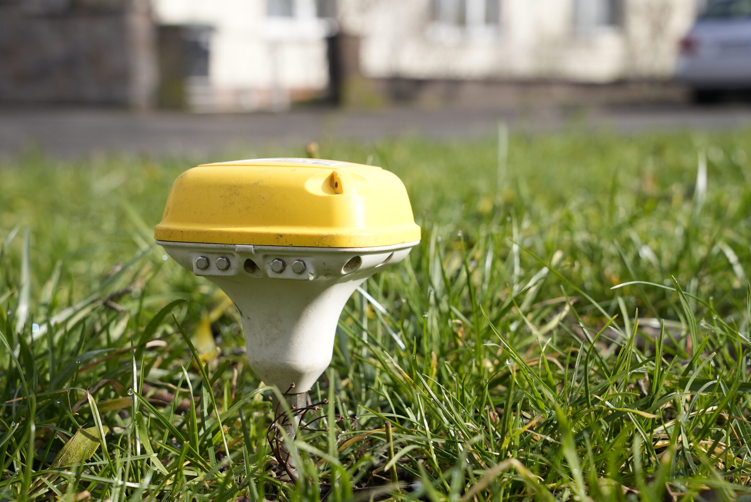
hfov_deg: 28.8
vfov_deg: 19.5
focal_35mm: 70
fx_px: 1461
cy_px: 251
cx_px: 376
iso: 400
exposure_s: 1/640
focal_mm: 70
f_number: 8
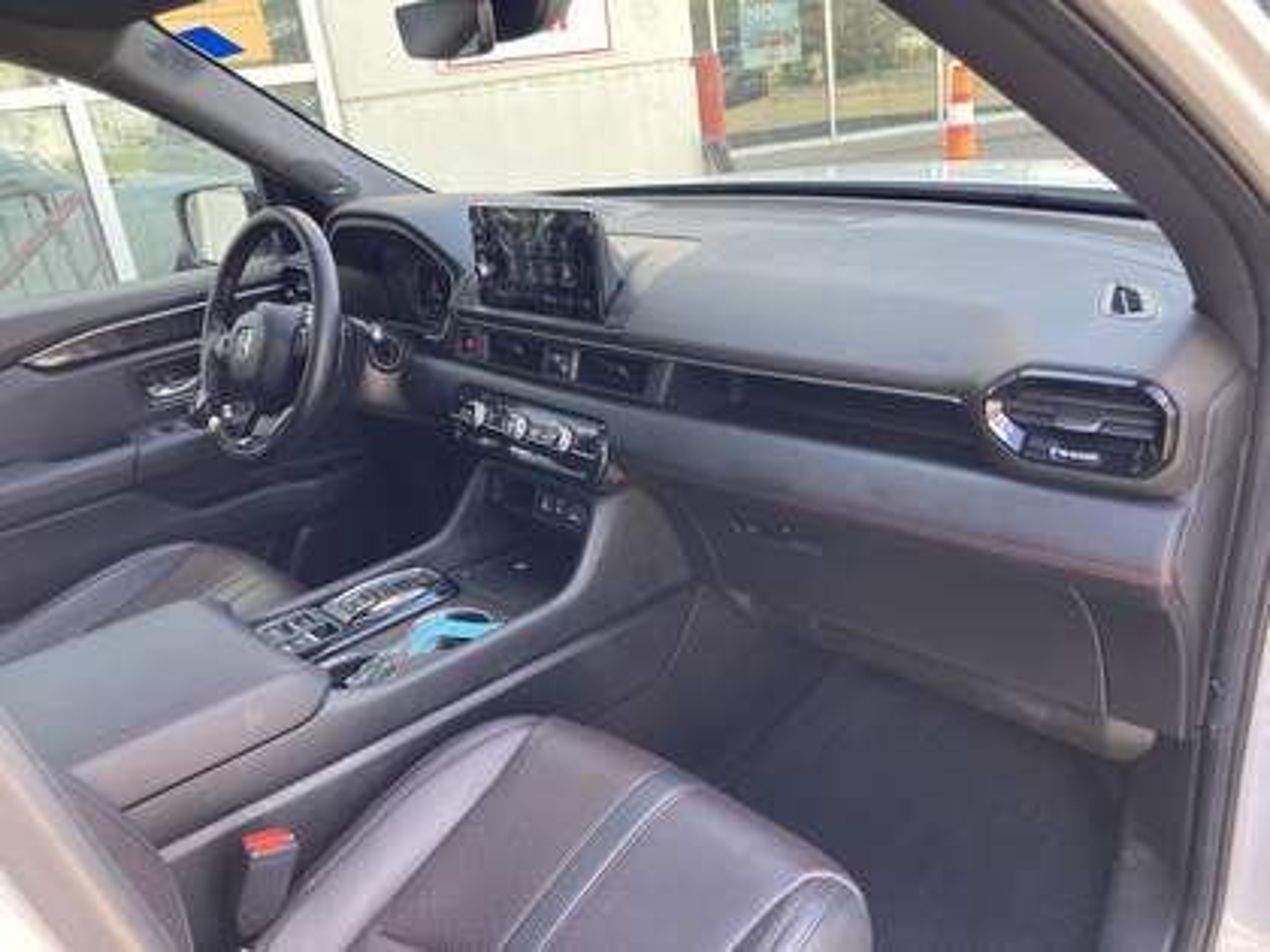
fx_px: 1027
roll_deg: +6.9
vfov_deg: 49.7
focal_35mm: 28
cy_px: 476
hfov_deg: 63.4
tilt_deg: -22.2
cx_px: 635
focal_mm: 3.99
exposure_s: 1/121
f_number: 1.8
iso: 64
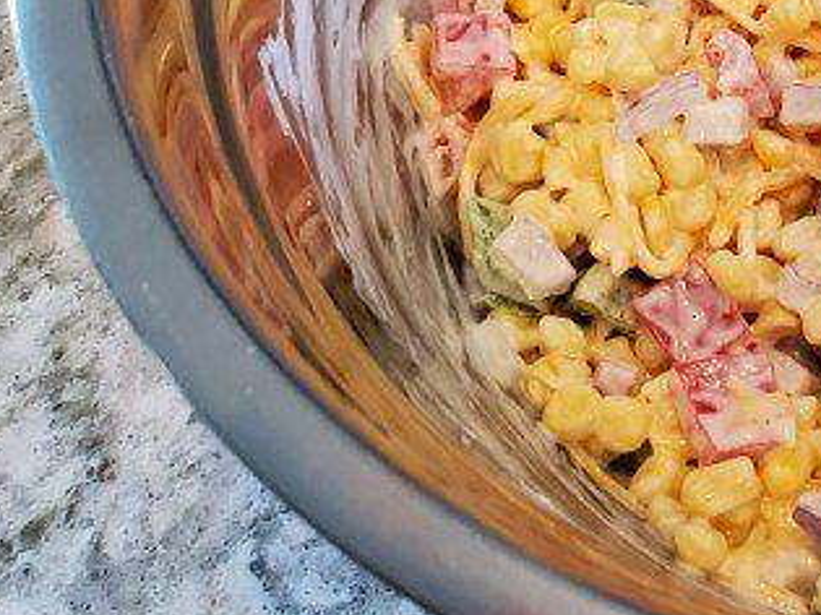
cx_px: 994
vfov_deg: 22.1
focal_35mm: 64
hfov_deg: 26.7
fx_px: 1517
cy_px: 1
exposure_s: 1/120
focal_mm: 4.3
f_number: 2.4
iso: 320
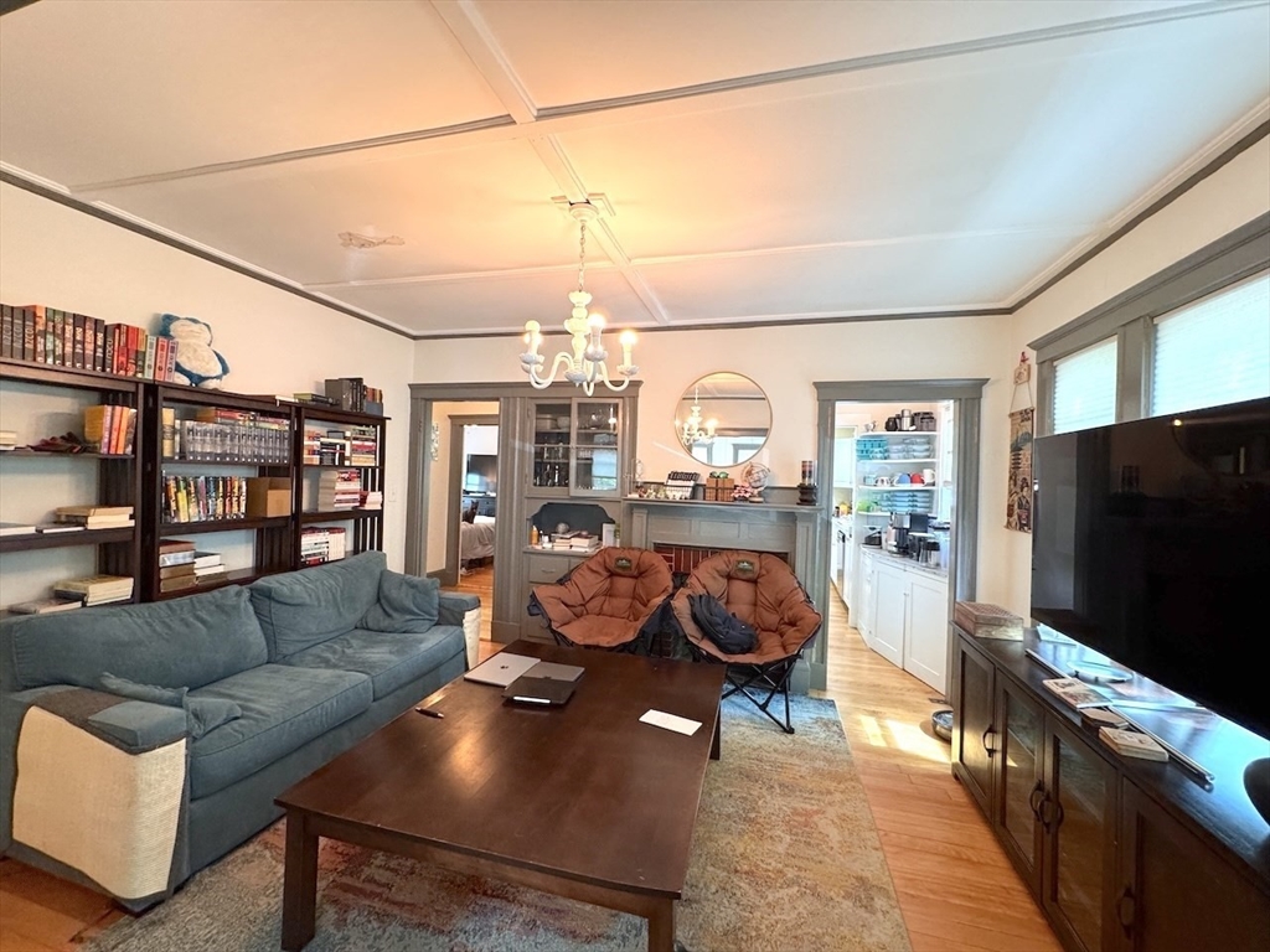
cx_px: 635
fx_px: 514
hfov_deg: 102.1
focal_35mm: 14
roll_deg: -2.0
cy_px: 476
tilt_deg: -0.5
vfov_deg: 85.7
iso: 320
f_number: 2.2
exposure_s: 1/60
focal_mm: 2.22
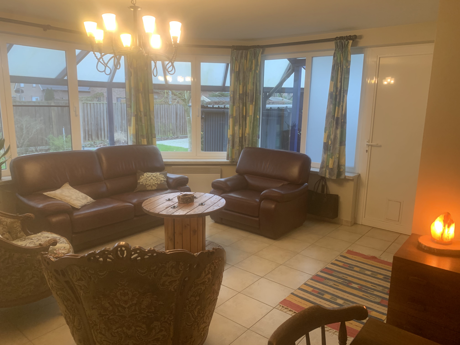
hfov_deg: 67.3
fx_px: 346
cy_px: 172
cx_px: 230
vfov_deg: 53.1
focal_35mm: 26
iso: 160
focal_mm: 4.25
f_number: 1.8
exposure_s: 1/50
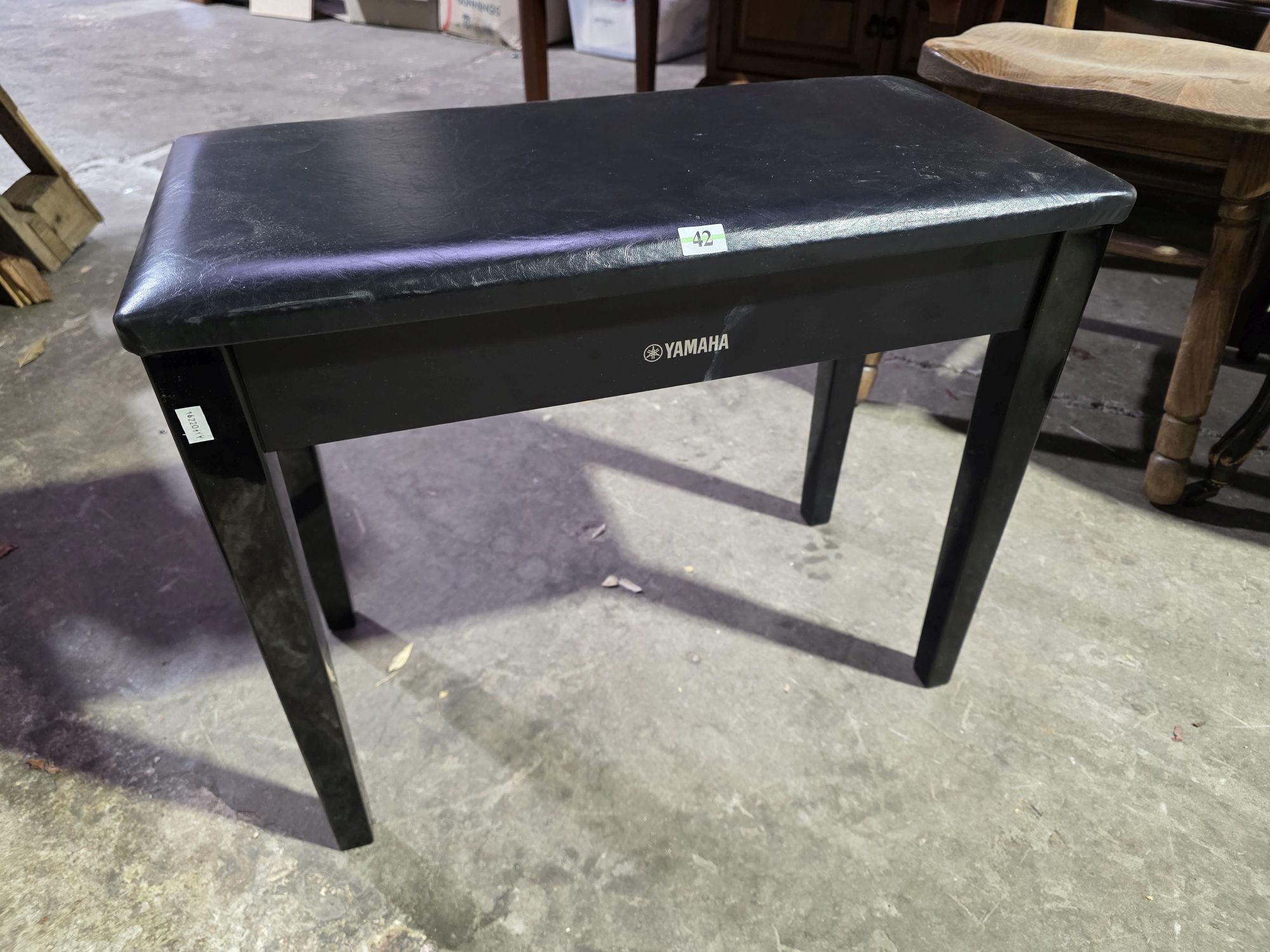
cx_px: 635
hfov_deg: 73.9
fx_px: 844
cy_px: 476
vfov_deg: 58.9
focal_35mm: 23
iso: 800
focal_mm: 6.3
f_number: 1.7
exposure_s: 1/100
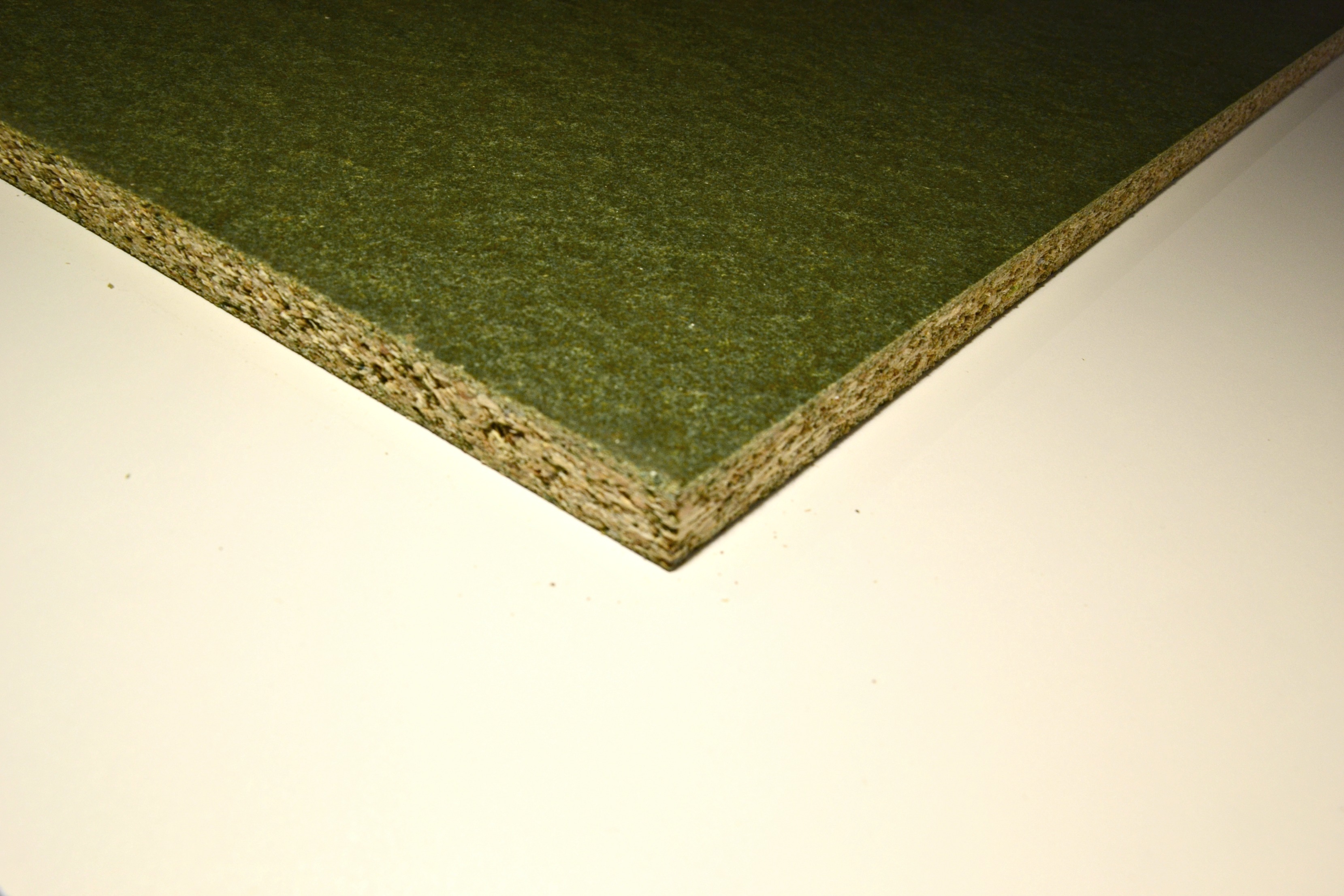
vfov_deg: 40.0
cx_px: 672
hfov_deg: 57.2
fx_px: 1232
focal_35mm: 33
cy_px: 448
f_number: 9
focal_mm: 22
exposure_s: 1/125
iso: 400
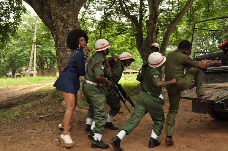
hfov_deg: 41.2
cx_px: 114
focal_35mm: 48
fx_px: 304
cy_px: 76
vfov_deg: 28.0
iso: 250
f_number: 9
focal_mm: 32
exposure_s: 1/80
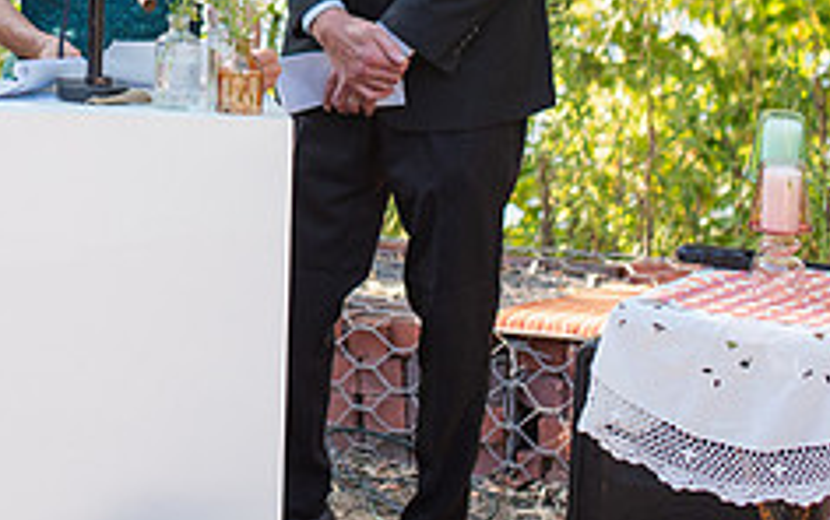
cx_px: 53
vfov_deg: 9.7
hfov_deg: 15.5
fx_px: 3011
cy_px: -191
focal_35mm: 133
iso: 640
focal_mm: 50
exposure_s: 1/1250
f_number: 3.5
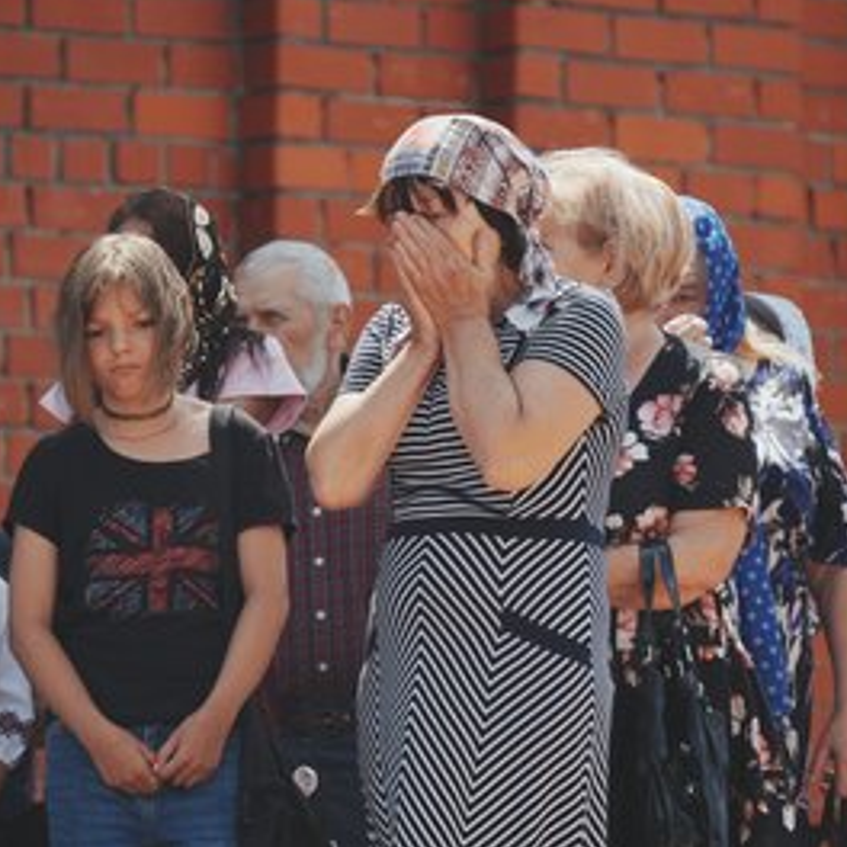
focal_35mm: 341
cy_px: 422
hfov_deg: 5.1
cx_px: 321
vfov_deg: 5.1
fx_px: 9440
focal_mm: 265
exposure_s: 1/667
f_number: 5.6
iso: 100
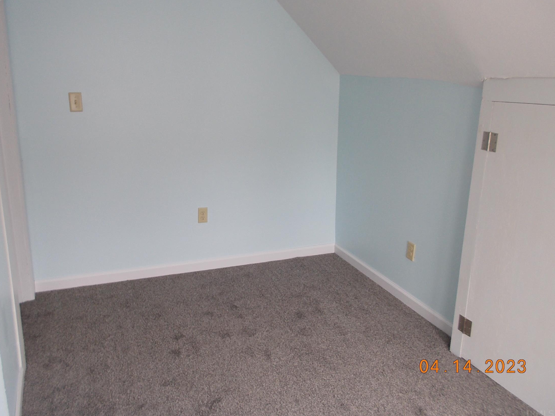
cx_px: 269
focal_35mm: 30
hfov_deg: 60.0
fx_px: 481
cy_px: 202
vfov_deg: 46.8
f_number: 3.3
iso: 80
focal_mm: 4.1
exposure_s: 1/50
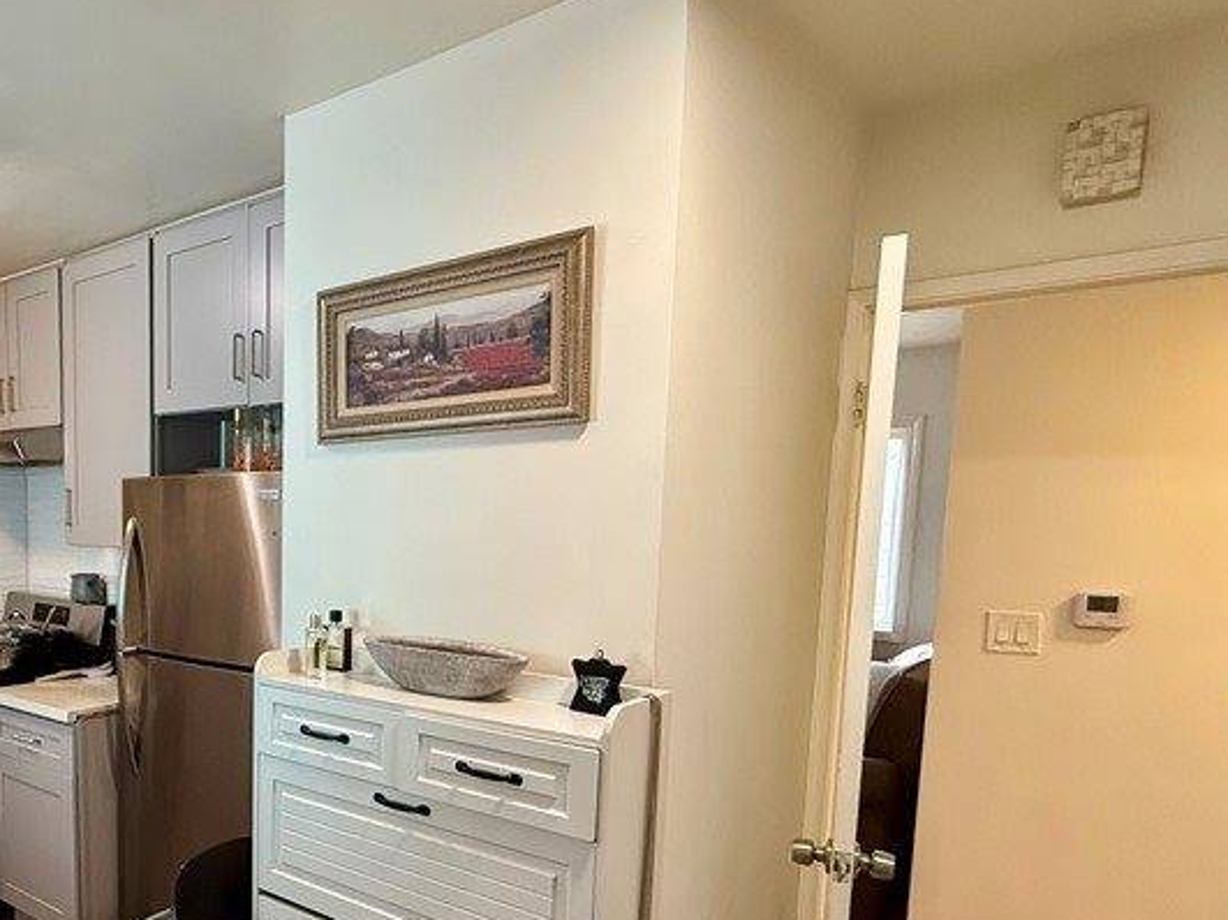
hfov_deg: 59.4
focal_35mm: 27
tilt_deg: -5.9
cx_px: 220
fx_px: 958
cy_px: 617
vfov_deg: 50.4
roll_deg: -0.1
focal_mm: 2.22
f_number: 2.2
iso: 320
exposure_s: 1/120
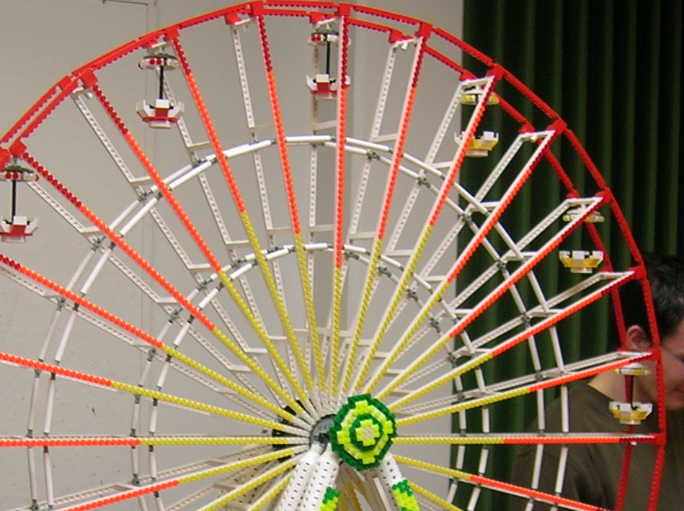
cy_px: 520
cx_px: 274
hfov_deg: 23.8
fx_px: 1619
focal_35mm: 82
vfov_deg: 17.5
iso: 50
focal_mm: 5.7
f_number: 2.9
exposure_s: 1/34.1
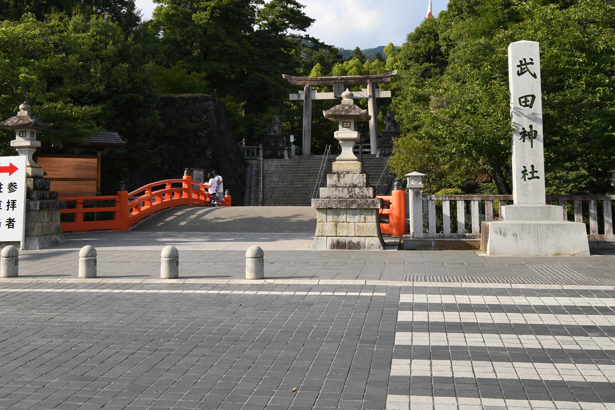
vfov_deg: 29.4
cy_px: 106
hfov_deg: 43.5
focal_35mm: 45
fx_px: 769
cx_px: 264
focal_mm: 20
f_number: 7.1
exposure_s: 1/200
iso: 100
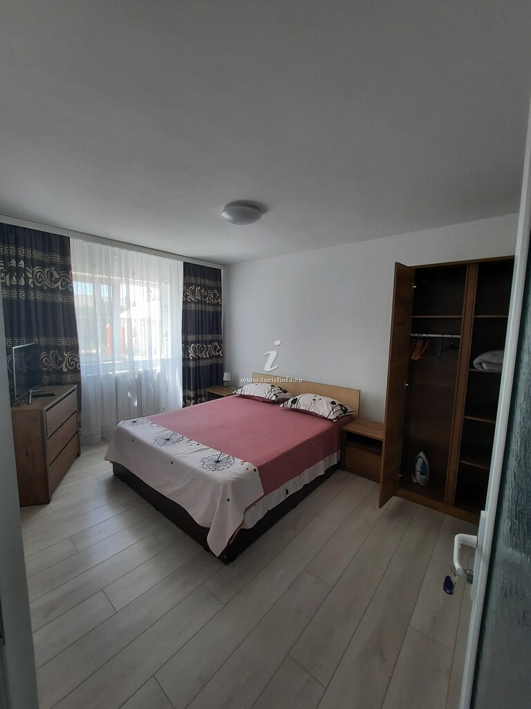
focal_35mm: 13
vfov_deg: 106.2
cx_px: 266
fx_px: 266
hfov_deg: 89.9
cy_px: 354
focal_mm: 1.74
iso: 80
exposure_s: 1/50
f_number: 2.2
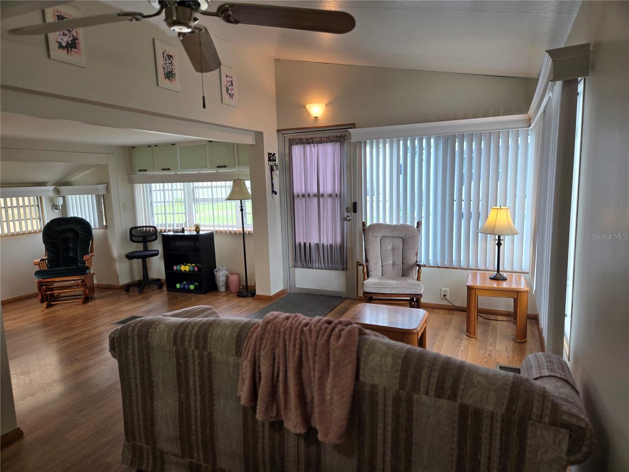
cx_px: 314
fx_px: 418
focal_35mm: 23
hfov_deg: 73.9
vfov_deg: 58.9
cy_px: 236
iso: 64
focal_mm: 5.4
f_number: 1.8
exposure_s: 1/120
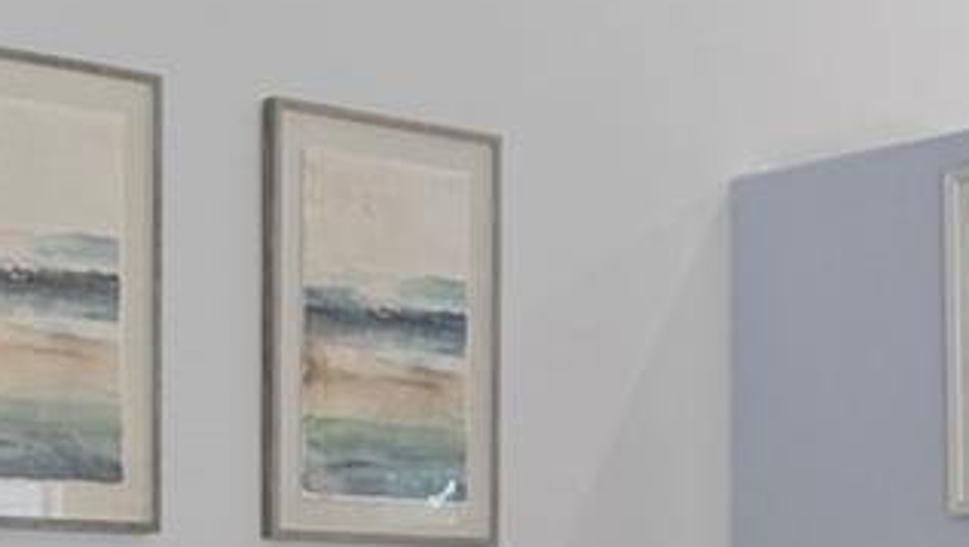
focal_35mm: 95
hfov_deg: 22.2
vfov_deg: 12.4
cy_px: 678
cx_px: 229
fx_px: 2443
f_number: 8
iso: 320
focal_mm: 18
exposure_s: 1/2
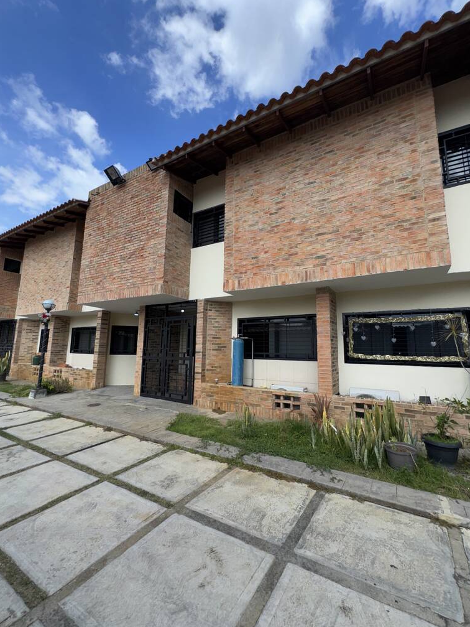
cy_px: 310
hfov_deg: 81.7
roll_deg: -0.9
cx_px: 239
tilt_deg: +7.5
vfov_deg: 98.2
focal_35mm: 15
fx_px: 272
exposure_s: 1/1277
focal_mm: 2.22
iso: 32
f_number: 2.2
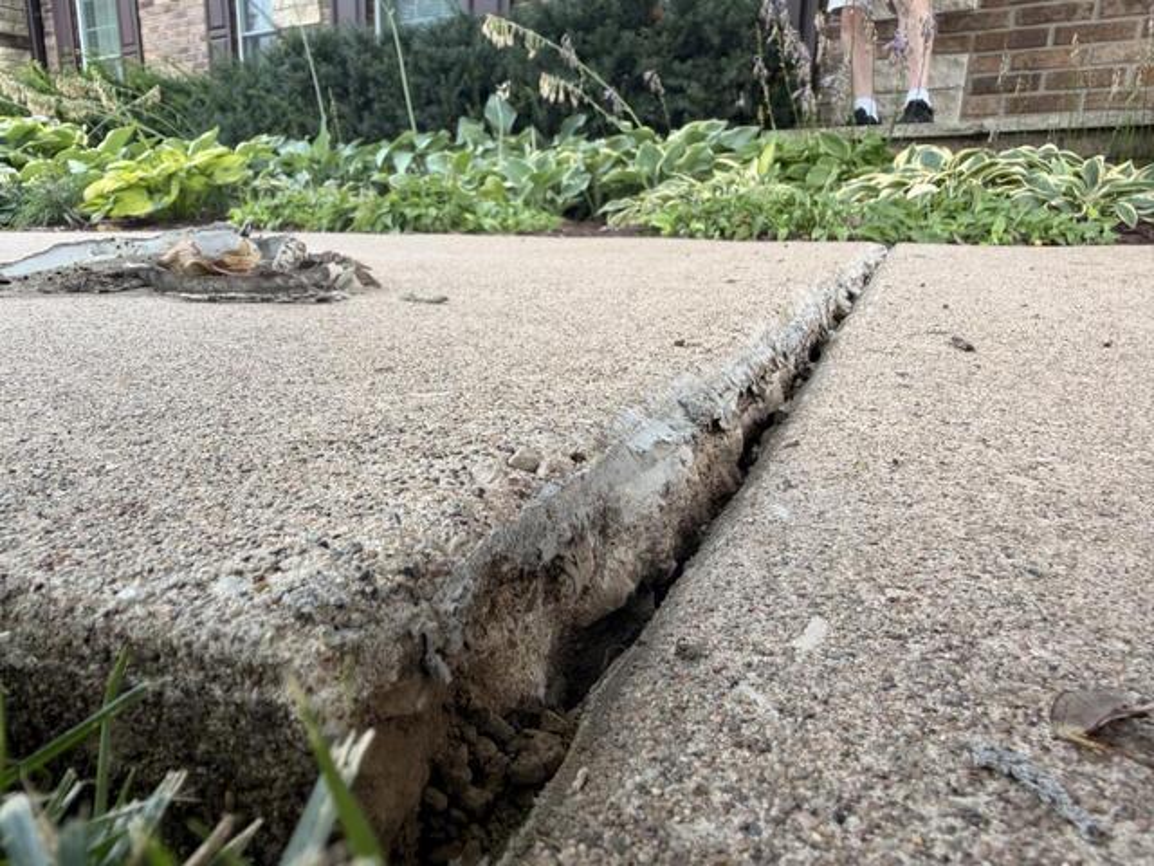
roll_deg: -0.3
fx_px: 800
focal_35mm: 24
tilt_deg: -15.0
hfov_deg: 71.6
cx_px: 577
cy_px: 433
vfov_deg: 56.8
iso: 40
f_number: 2.2
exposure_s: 1/210
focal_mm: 2.22
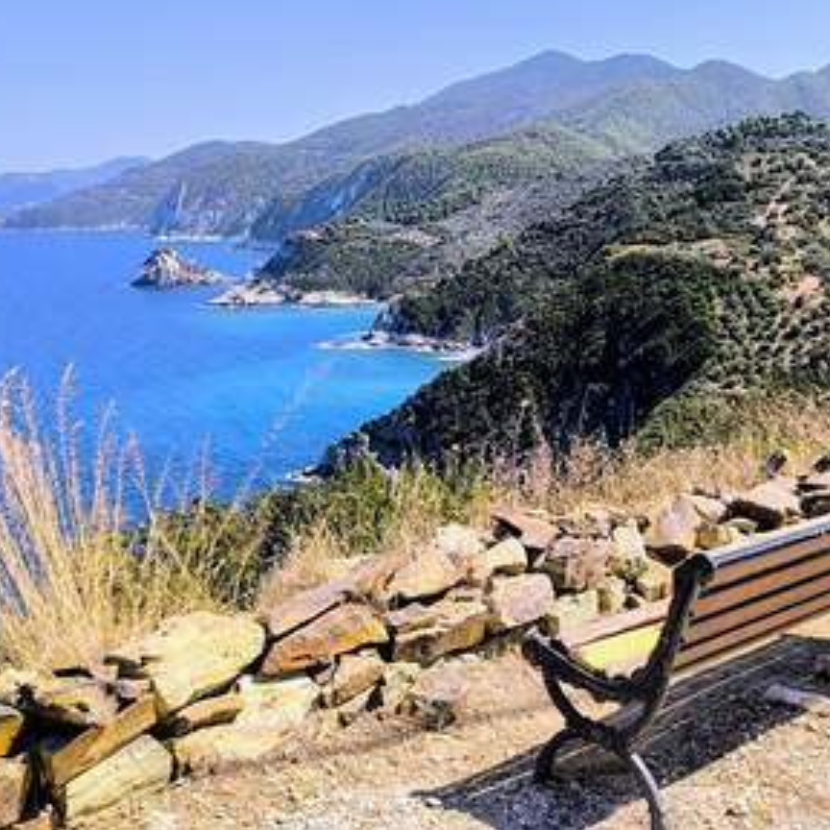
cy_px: 403
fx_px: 1166
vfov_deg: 39.2
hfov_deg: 39.0
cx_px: 490
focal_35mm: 43
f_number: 1.65
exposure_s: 1/776
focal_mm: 6.14
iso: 50
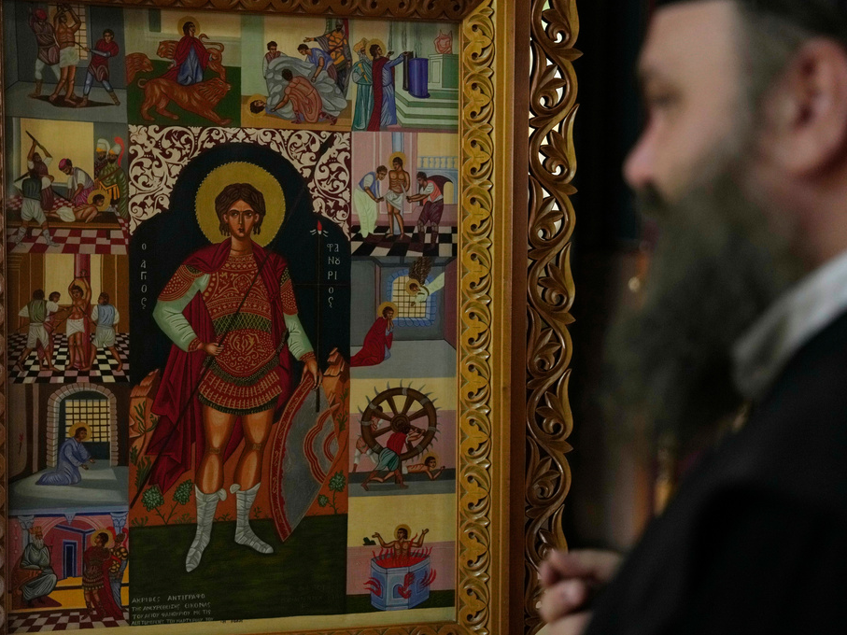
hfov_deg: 25.6
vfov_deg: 19.4
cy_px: 318
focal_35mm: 76
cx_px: 473
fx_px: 1859
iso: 1600
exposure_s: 1/200
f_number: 2.8
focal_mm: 70
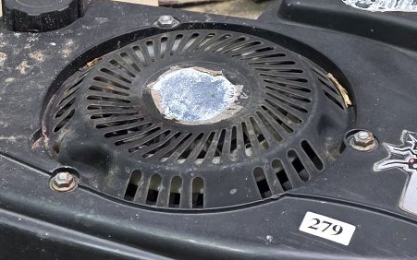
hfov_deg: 18.4
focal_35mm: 108
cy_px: 313
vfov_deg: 11.9
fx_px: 1228
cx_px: -65
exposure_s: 1/100
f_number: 1.7
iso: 160
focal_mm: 6.3
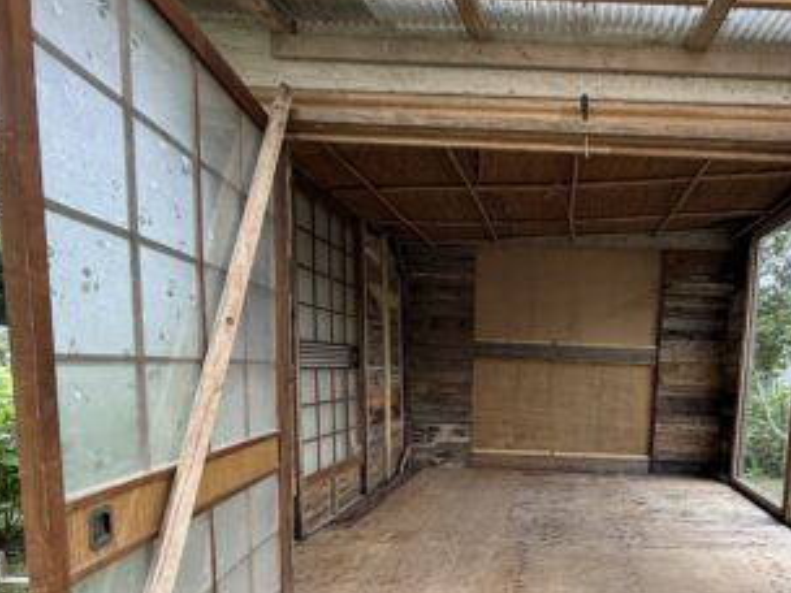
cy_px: 436
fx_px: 526
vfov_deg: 56.3
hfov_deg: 70.1
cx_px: 570
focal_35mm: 23
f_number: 2.2
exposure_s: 1/99
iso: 50
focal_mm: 2.22
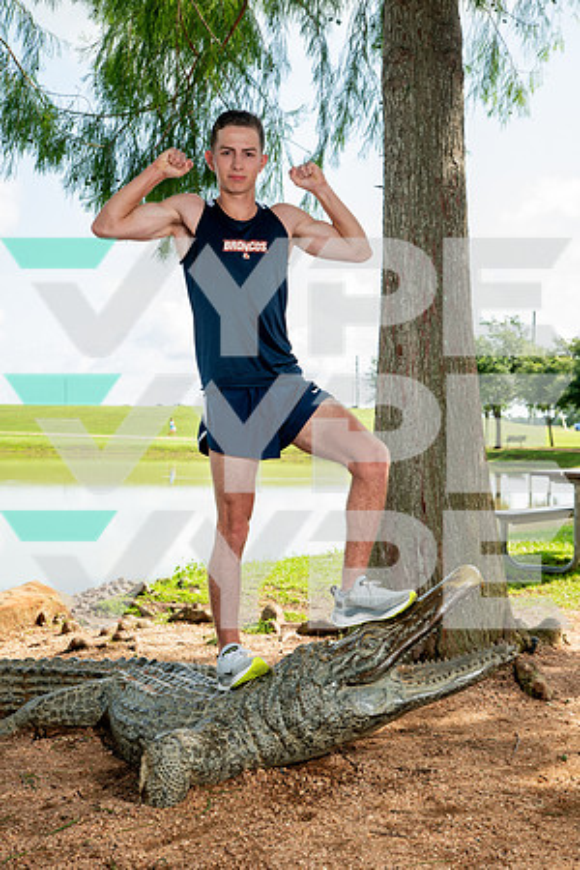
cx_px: 290
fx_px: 1160
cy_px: 435
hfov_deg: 28.1
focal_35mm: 48
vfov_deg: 41.1
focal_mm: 48
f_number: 7.1
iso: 200
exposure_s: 1/200
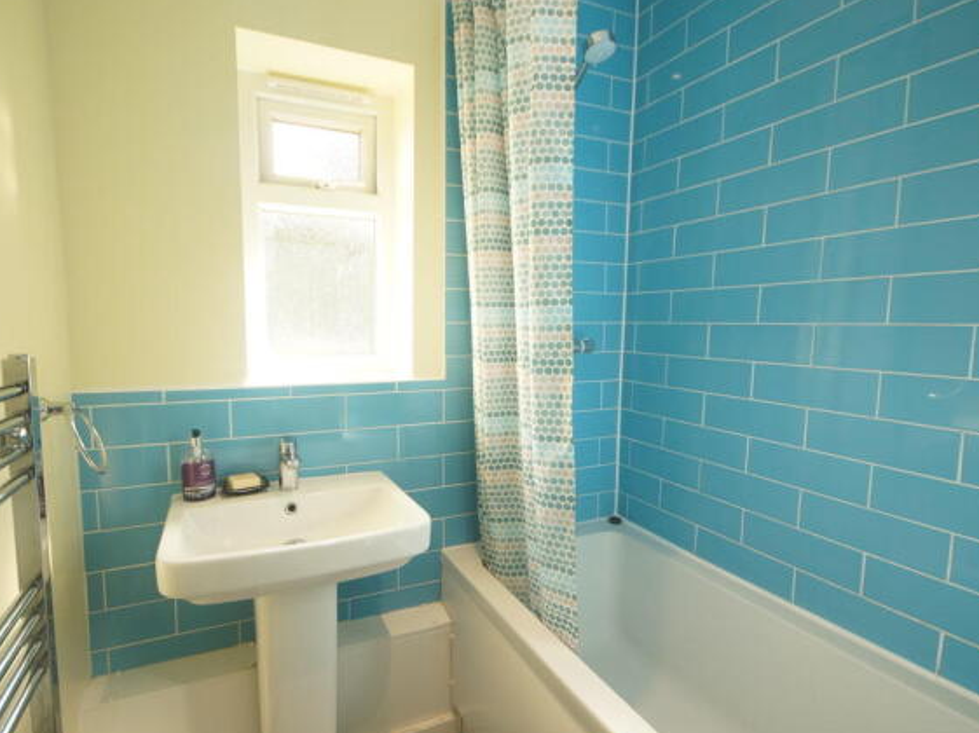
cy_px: 373
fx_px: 525
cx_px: 461
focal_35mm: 19
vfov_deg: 69.9
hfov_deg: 85.9
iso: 500
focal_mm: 11
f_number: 4
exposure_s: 1/60
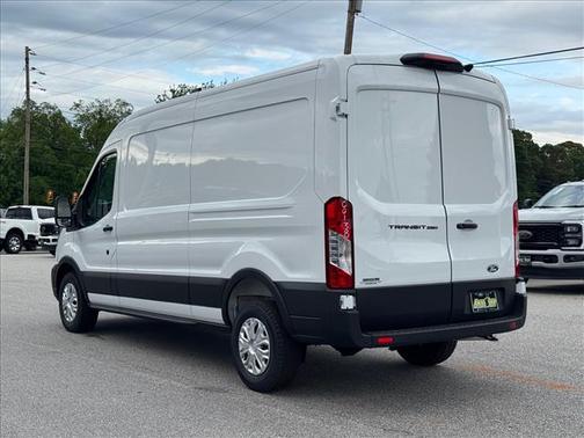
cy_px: 219
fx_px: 810
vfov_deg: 30.3
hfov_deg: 39.7
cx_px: 292
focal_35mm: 48
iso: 64
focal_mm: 6.76
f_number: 1.78
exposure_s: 1/1637
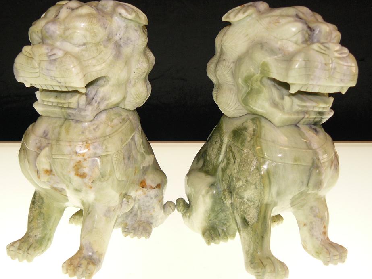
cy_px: 137
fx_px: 430
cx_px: 174
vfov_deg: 35.9
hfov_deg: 46.8
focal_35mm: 40
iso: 100
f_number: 2.8
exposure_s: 1/50
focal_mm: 6
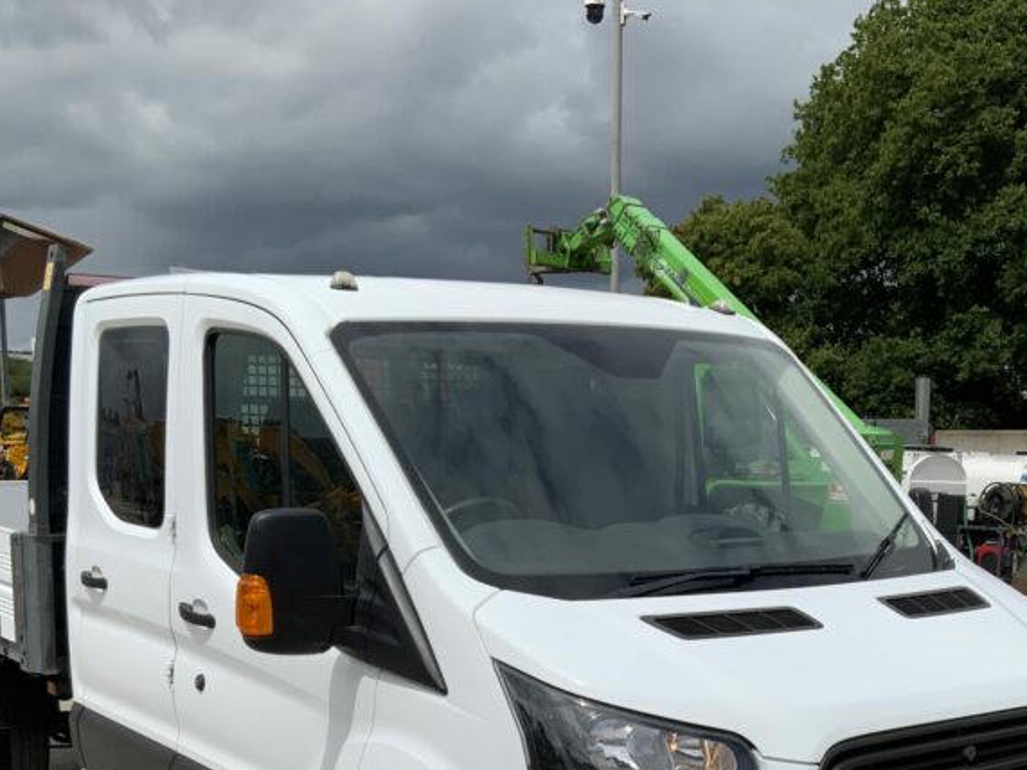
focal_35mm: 52
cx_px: 635
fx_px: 1542
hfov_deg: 36.6
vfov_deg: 27.2
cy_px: 666
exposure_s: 1/3788
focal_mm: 3
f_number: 1.8
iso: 16
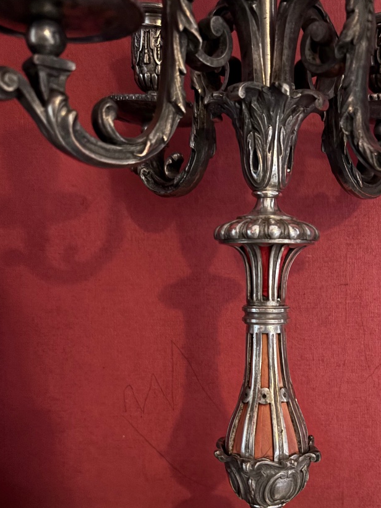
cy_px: 334
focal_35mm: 38
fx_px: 558
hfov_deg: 37.2
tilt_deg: -5.7
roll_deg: +0.2
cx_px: 266
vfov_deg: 48.3
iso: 1000
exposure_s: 1/27
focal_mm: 5.96
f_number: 1.6
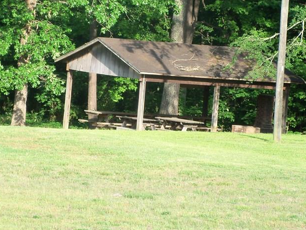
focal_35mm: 219
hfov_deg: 9.0
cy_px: 69
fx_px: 1936
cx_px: 145
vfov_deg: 6.8
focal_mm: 23.5
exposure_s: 1/160
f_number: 4.2
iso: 64
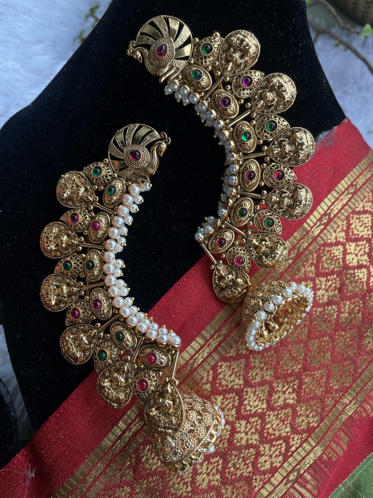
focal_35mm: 26
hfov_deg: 53.1
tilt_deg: -68.1
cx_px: 186
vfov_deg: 67.3
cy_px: 249
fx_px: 374
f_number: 1.6
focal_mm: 4.2
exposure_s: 1/121
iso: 125
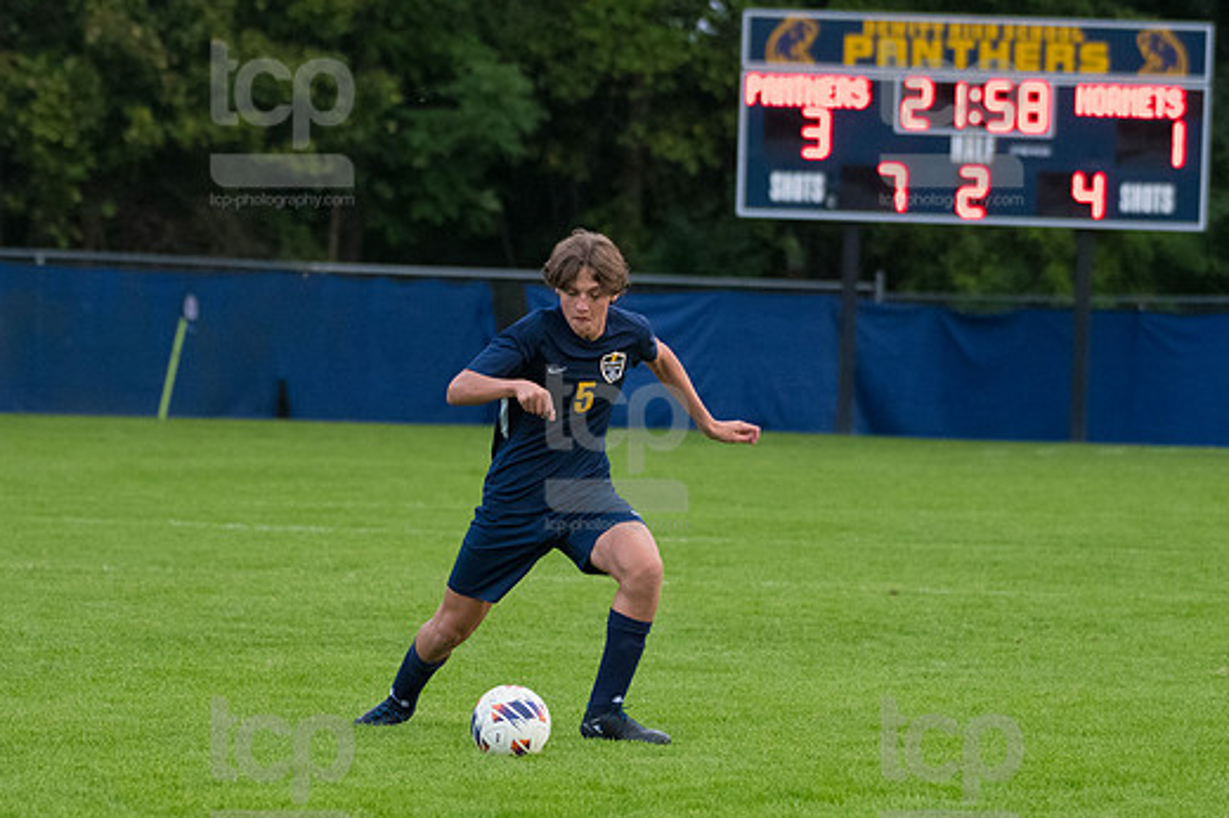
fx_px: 12555
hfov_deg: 5.6
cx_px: 617
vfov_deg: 3.7
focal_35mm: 368
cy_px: 449
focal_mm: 220
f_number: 5.6
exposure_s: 1/2000
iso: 3200
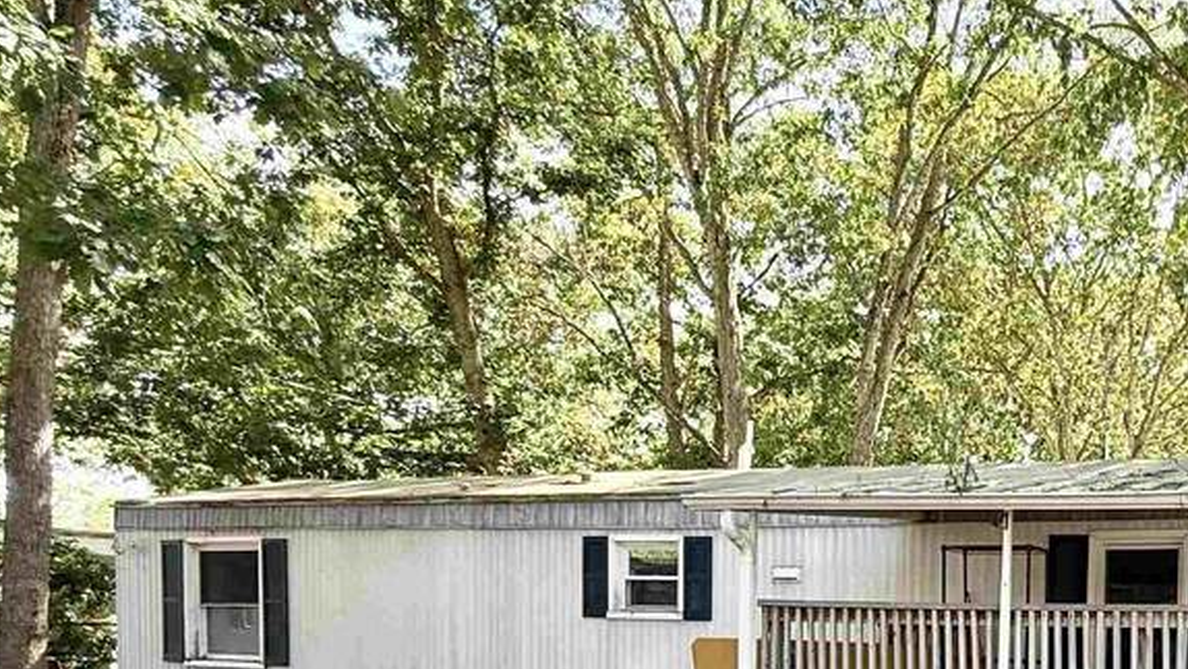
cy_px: 719
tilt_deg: -2.2
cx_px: 1128
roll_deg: -3.1
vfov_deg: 31.2
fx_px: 1071
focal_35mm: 34
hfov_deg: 49.7
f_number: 2.2
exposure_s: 1/197
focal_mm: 2.22
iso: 64
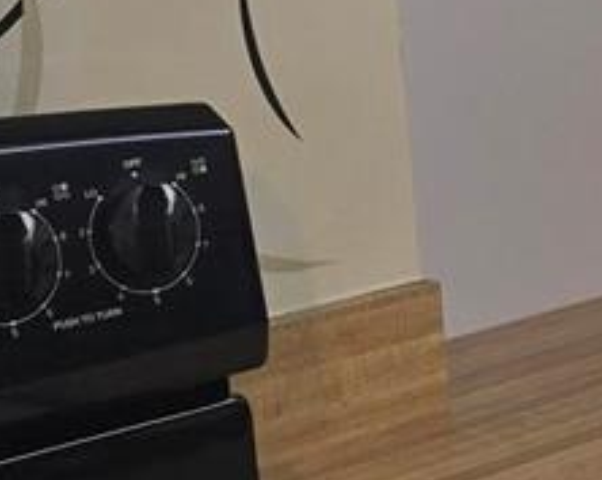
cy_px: -57
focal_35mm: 162
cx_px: 1323
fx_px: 2883
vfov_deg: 9.4
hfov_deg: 10.6
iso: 100
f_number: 1.7
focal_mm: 6.3
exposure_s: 1/120
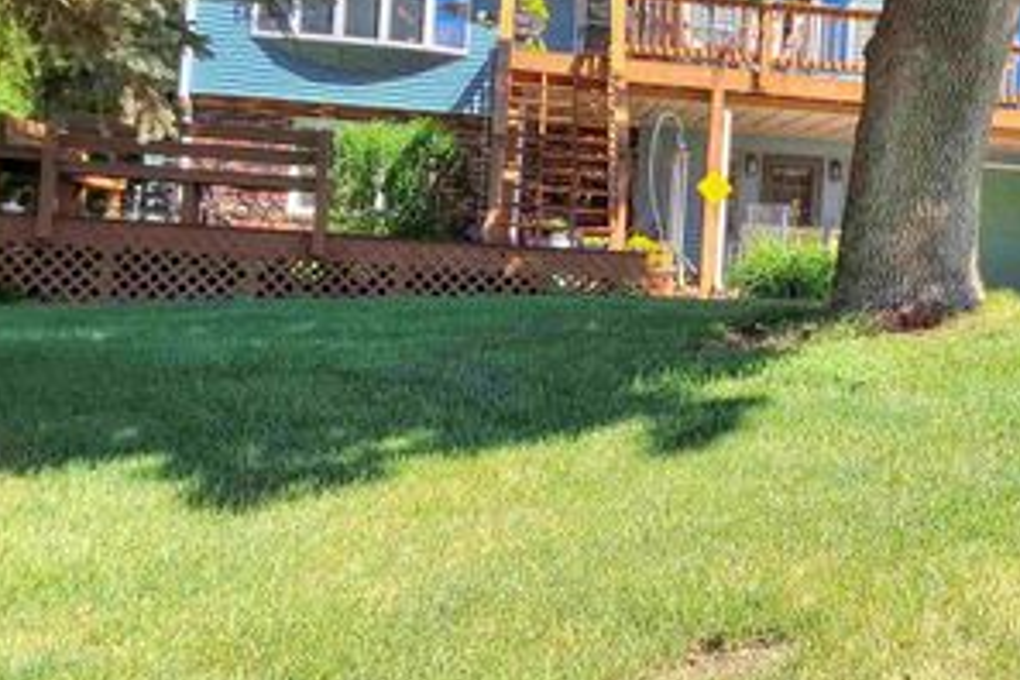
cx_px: 707
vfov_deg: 27.4
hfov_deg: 39.7
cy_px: 239
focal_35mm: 49
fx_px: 1388
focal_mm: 2.9
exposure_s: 1/608
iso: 32
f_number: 1.9
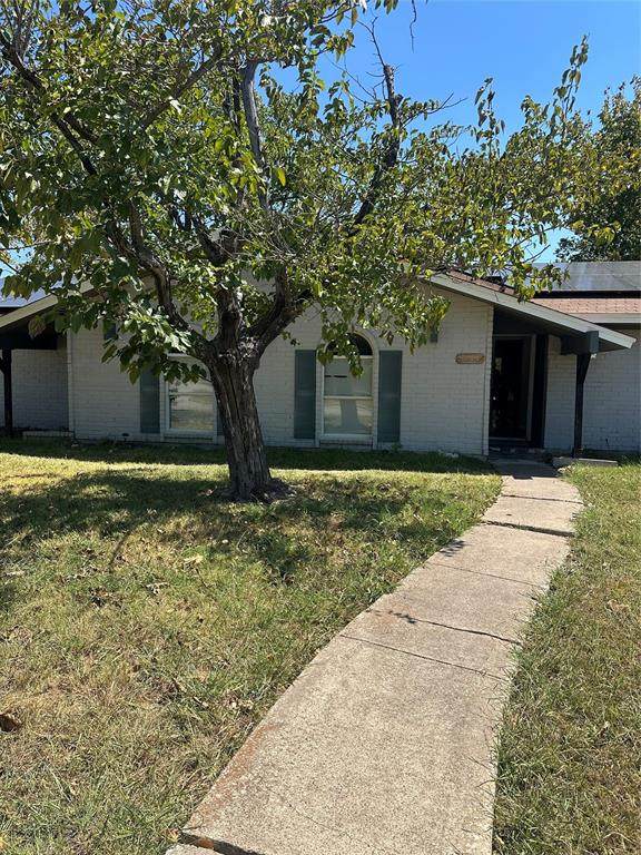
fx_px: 593
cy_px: 428
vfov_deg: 71.6
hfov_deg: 56.8
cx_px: 320
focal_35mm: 24
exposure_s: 1/3472
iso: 80
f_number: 1.78
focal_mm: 6.86
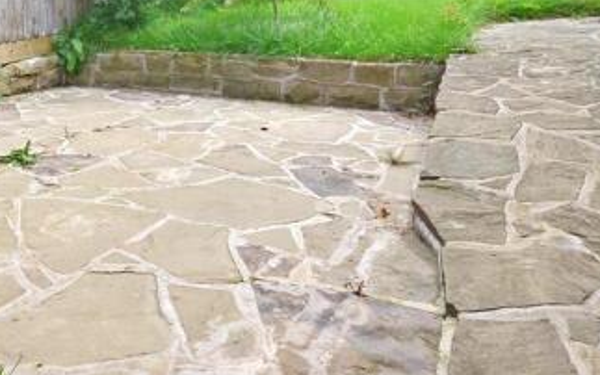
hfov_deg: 55.5
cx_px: 95
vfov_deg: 39.7
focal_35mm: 31
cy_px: 100
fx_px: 507
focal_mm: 10
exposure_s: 1/40
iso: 200
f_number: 11
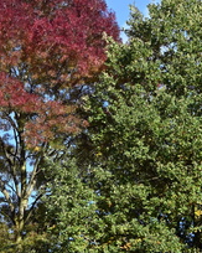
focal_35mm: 138
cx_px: 50
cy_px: 27
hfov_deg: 11.2
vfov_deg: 13.8
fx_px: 1032
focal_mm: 50
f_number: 6.3
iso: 125
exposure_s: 1/250
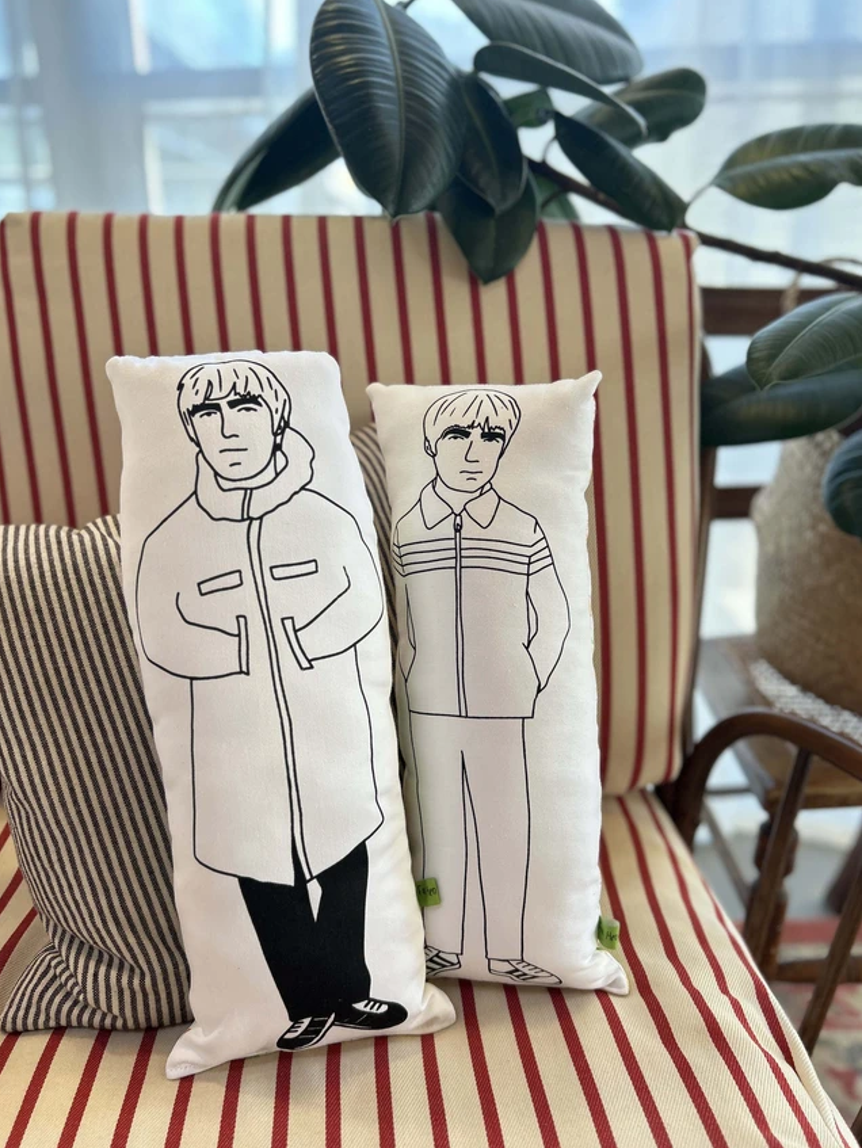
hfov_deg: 51.4
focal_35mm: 27
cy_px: 586
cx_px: 436
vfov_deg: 65.3
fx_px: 896
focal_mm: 5.7
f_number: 1.5
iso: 64
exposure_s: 1/100
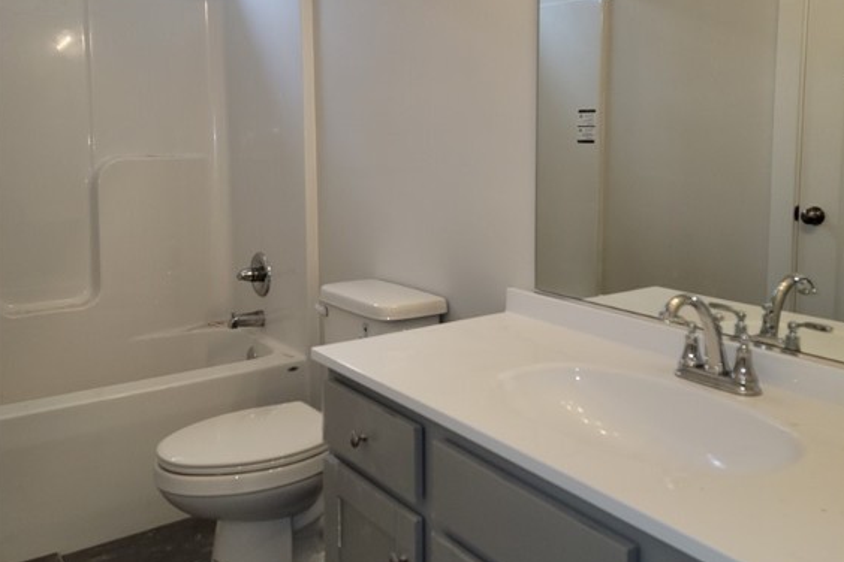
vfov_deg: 38.6
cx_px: 423
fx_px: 797
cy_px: 200
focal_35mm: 34
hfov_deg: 55.8
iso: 64
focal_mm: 6.7
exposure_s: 1/60
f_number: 1.8
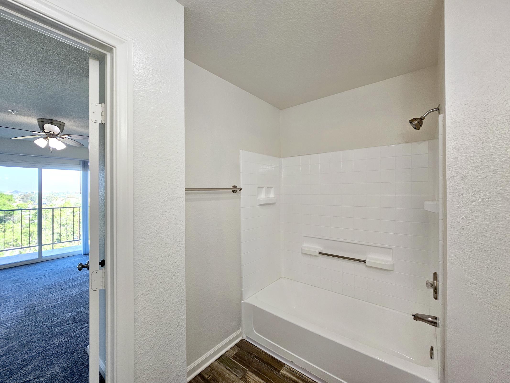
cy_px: 192
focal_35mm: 13
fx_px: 192
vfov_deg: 89.9
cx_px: 255
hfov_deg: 106.2
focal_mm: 2.2
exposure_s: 1/60
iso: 64
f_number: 2.2
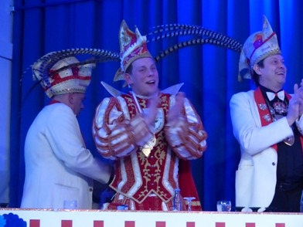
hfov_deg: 17.6
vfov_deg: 13.2
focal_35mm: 112
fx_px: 980
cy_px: 114
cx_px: 152
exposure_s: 1/80
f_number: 2.8
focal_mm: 20.1
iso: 1600
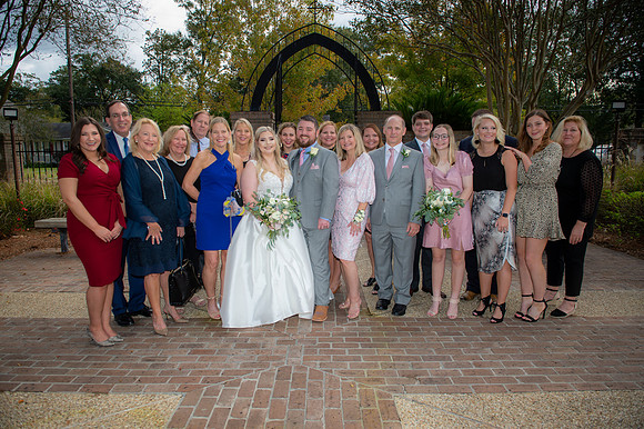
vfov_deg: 53.1
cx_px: 322
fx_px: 429
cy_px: 214
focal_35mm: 24
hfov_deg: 73.8
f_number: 5
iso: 125
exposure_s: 1/200
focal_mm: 24
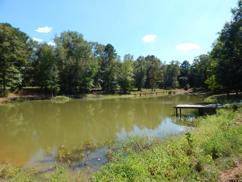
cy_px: 91
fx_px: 154
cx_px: 121
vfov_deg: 61.1
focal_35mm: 22
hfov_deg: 76.4
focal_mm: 4
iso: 125
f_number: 3
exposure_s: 1/1000
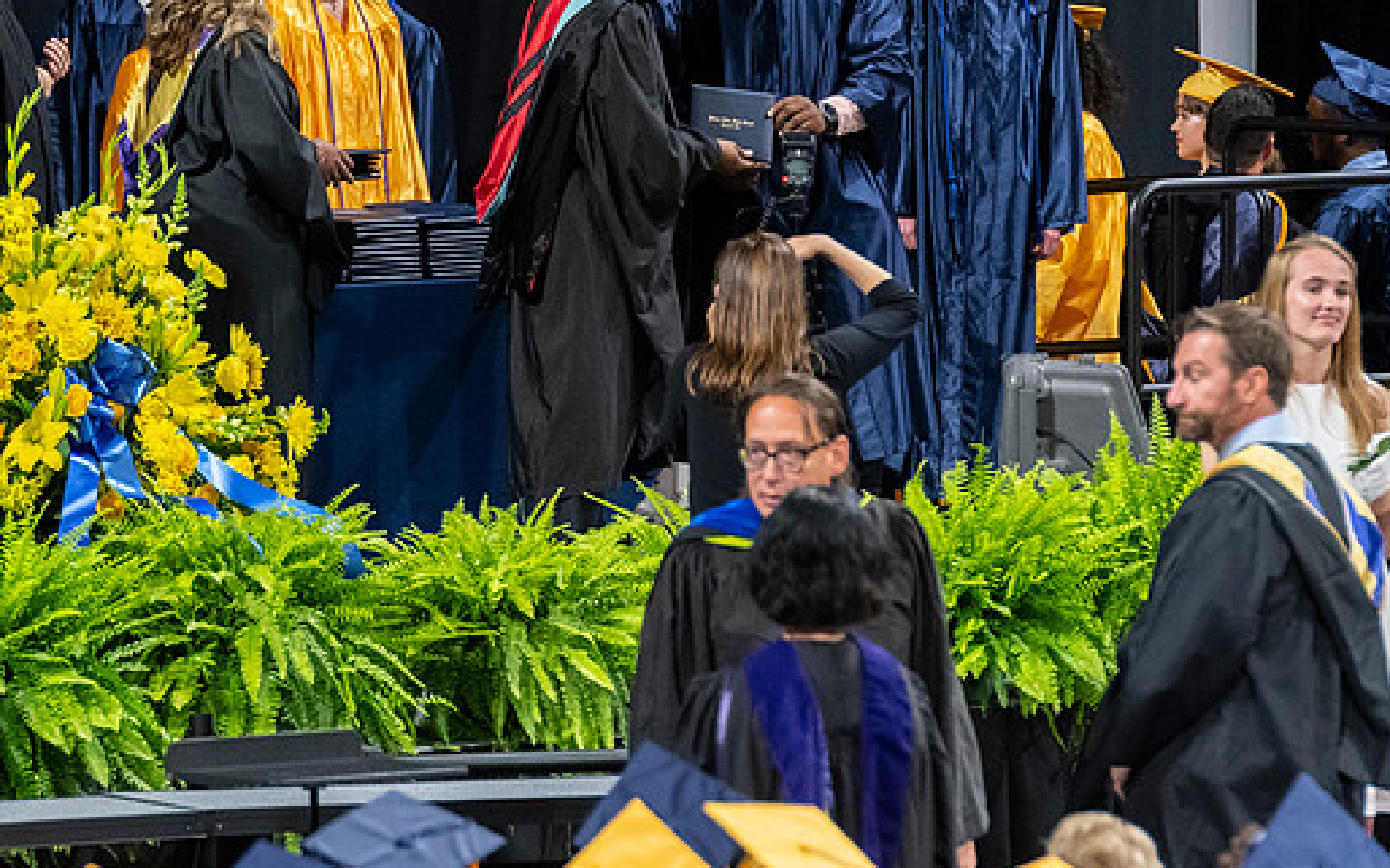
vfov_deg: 2.9
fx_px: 17119
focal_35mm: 452
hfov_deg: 4.6
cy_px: 72
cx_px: 402
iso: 2000
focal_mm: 190
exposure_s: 1/200
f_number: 4
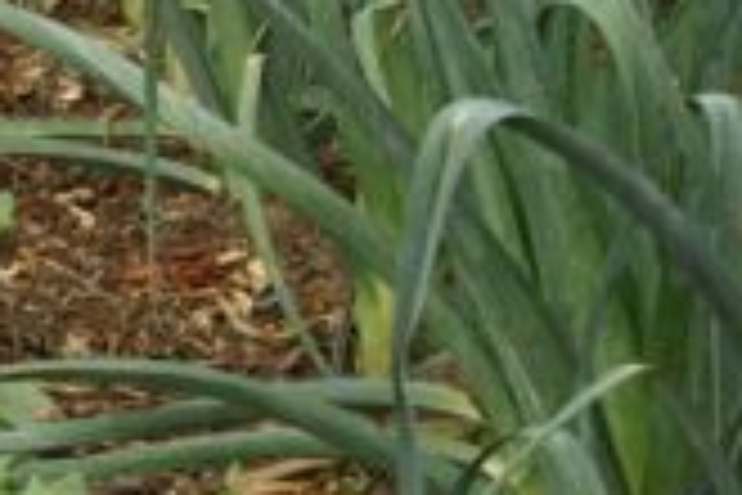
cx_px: -688
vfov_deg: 6.7
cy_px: -72
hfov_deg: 9.5
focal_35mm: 203
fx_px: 4182
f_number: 10
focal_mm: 35
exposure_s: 1/125
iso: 200
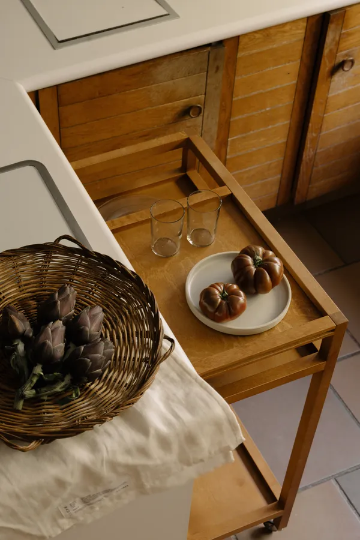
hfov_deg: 26.5
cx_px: 180
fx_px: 765
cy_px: 270
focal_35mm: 51
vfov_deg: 38.9
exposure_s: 1/3
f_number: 8
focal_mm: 51
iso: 400
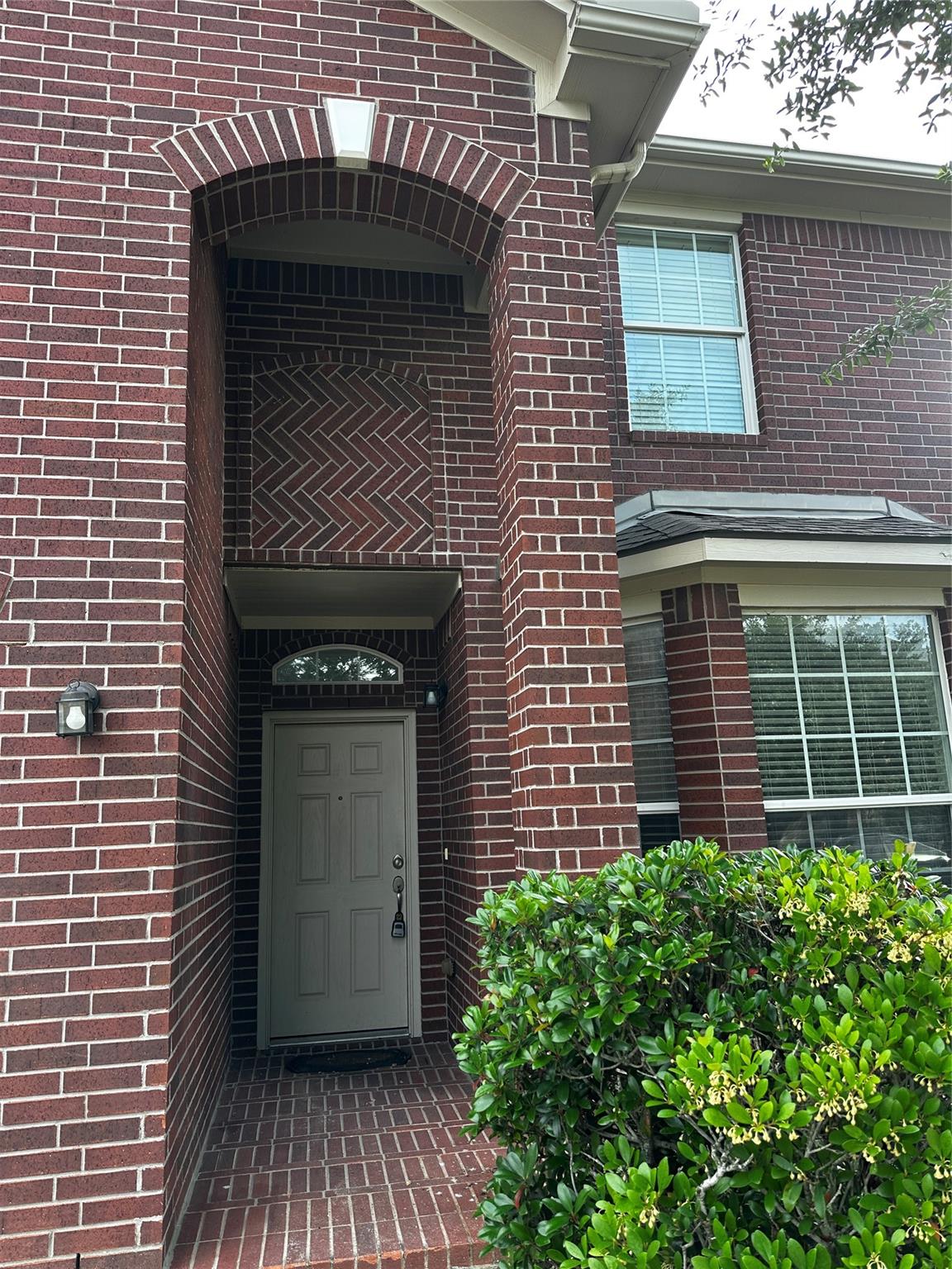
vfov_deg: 71.6
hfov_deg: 56.8
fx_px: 880
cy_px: 634
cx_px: 476
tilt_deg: +11.4
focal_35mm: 24
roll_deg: +1.1
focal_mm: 6.86
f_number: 1.78
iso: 80
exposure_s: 1/252
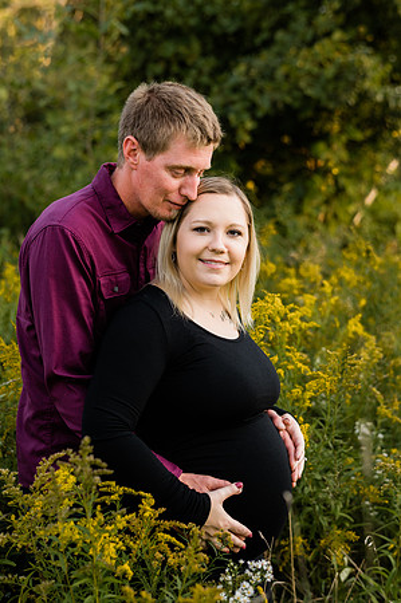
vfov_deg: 34.5
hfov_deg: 23.3
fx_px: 971
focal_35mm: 58
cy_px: 302
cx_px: 200
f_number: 2.8
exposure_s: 1/640
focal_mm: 58
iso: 200
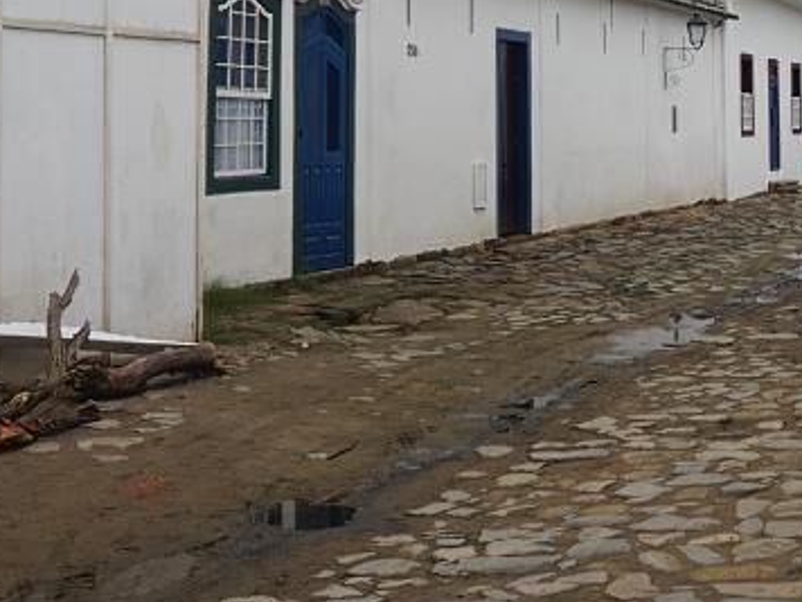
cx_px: 716
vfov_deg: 20.6
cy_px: 72
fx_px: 1622
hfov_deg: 26.9
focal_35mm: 70
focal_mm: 16
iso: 100
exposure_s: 1/80
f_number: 8
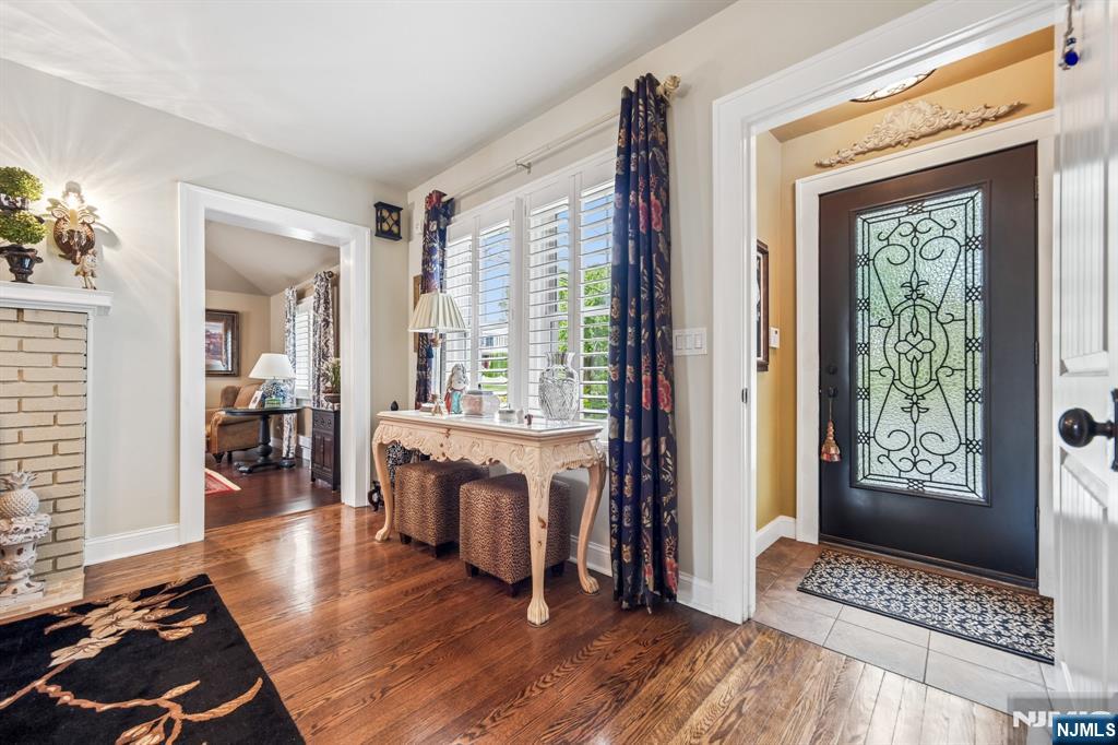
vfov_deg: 81.2
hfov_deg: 104.3
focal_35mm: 14
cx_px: 559
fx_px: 435
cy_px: 372
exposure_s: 1/15
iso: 320
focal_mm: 9.1
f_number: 4
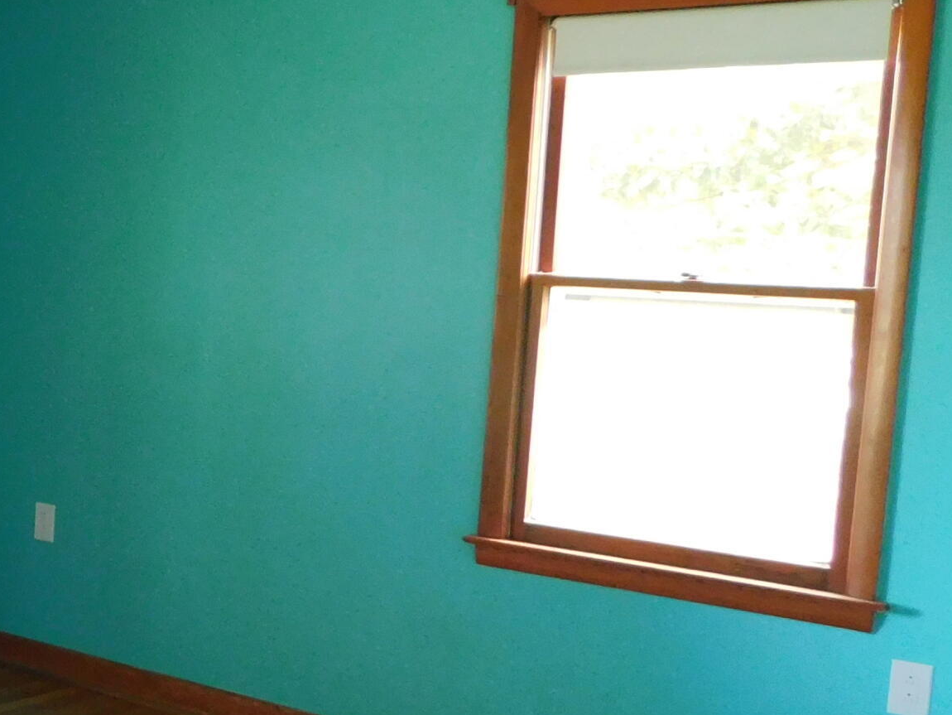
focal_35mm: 60
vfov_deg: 24.4
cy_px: 413
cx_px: -167
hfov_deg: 28.4
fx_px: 1650
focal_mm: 4
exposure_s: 1/25
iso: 400
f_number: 3
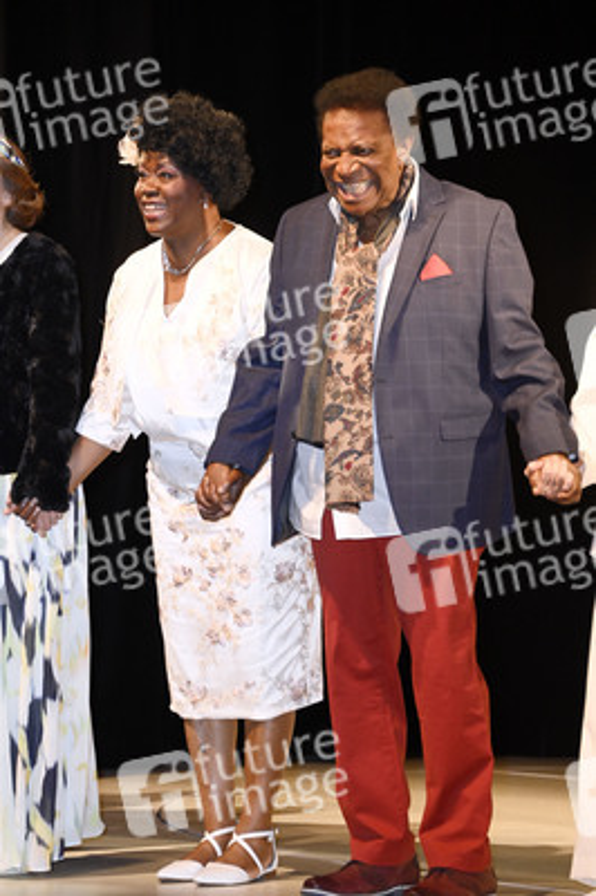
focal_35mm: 145
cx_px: 298
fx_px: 3607
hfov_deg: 9.4
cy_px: 448
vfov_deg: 14.2
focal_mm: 145
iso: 3200
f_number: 5.6
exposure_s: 1/250
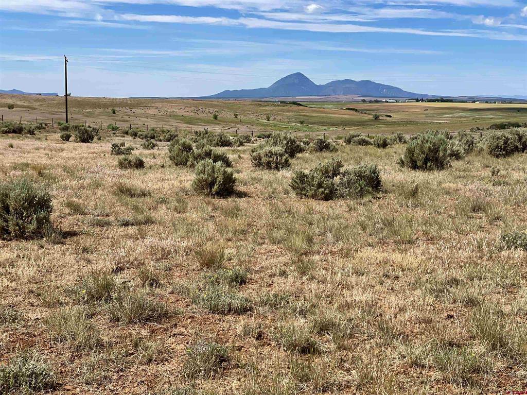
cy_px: 198
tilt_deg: -7.8
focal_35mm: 52
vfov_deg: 28.0
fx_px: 791
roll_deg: +1.4
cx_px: 264
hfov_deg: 36.8
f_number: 2
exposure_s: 1/2398
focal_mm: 6
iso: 25
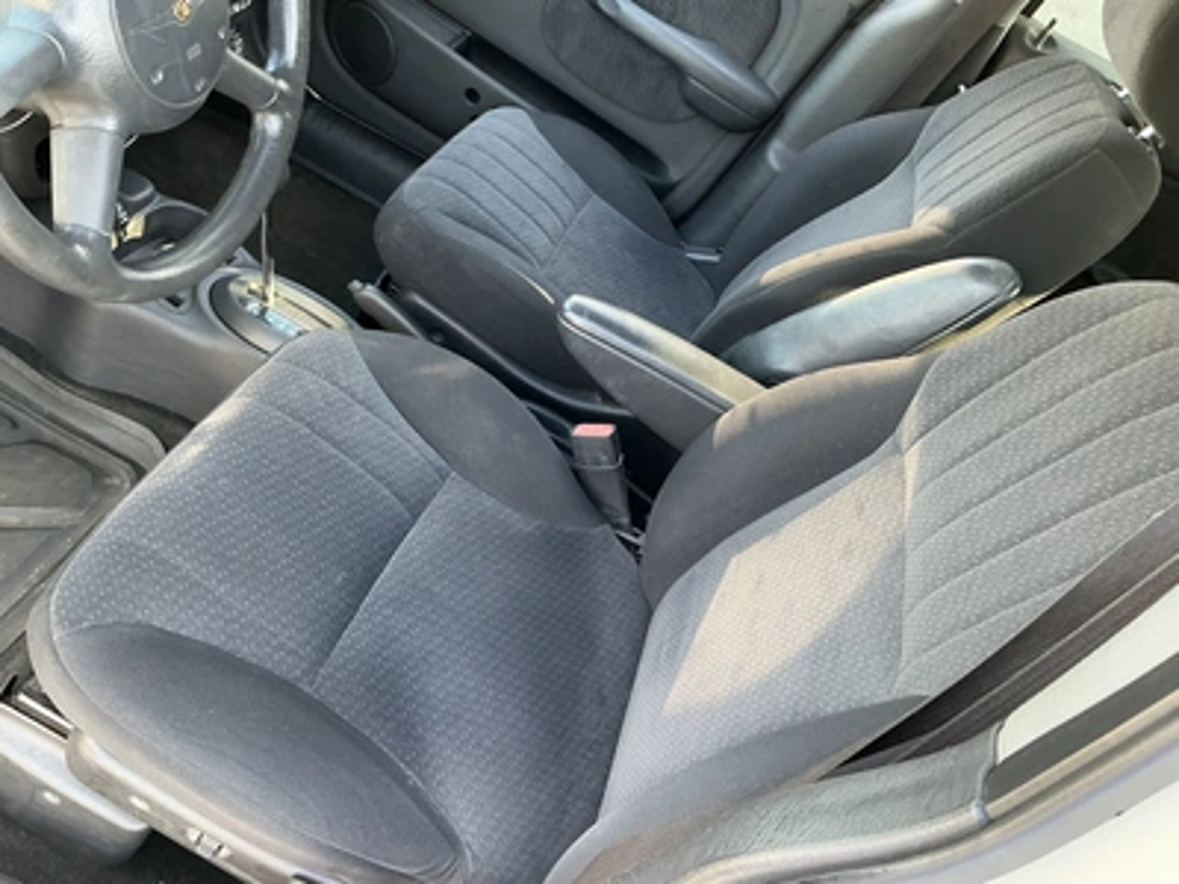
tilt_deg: -38.3
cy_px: 442
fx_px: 954
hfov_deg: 63.4
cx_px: 590
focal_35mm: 28
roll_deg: -35.0
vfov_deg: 49.7
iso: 80
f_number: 1.8
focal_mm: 3
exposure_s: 1/60
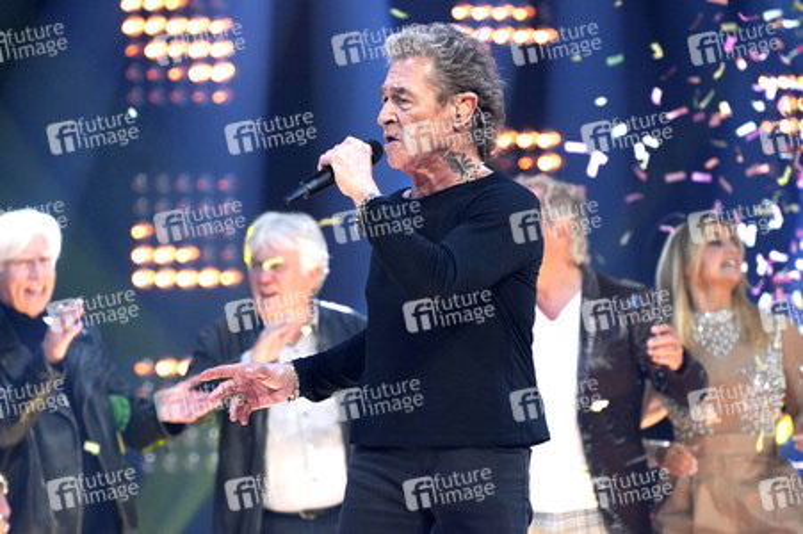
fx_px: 4458
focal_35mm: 200
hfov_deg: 10.3
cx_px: 402
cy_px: 267
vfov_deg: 6.9
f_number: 5.6
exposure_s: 1/200
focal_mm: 200
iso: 3200
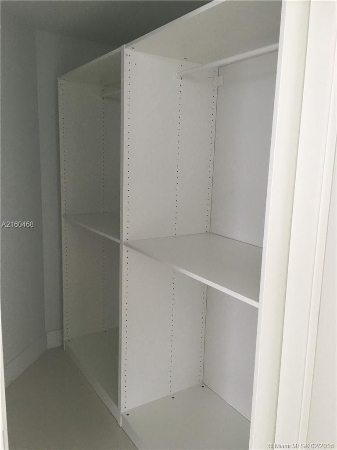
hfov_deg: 48.2
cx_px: 168
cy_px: 225
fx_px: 376
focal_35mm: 29
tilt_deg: -10.2
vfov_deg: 61.7
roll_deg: -2.1
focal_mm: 4.15
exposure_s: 1/30
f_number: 2.2
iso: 40
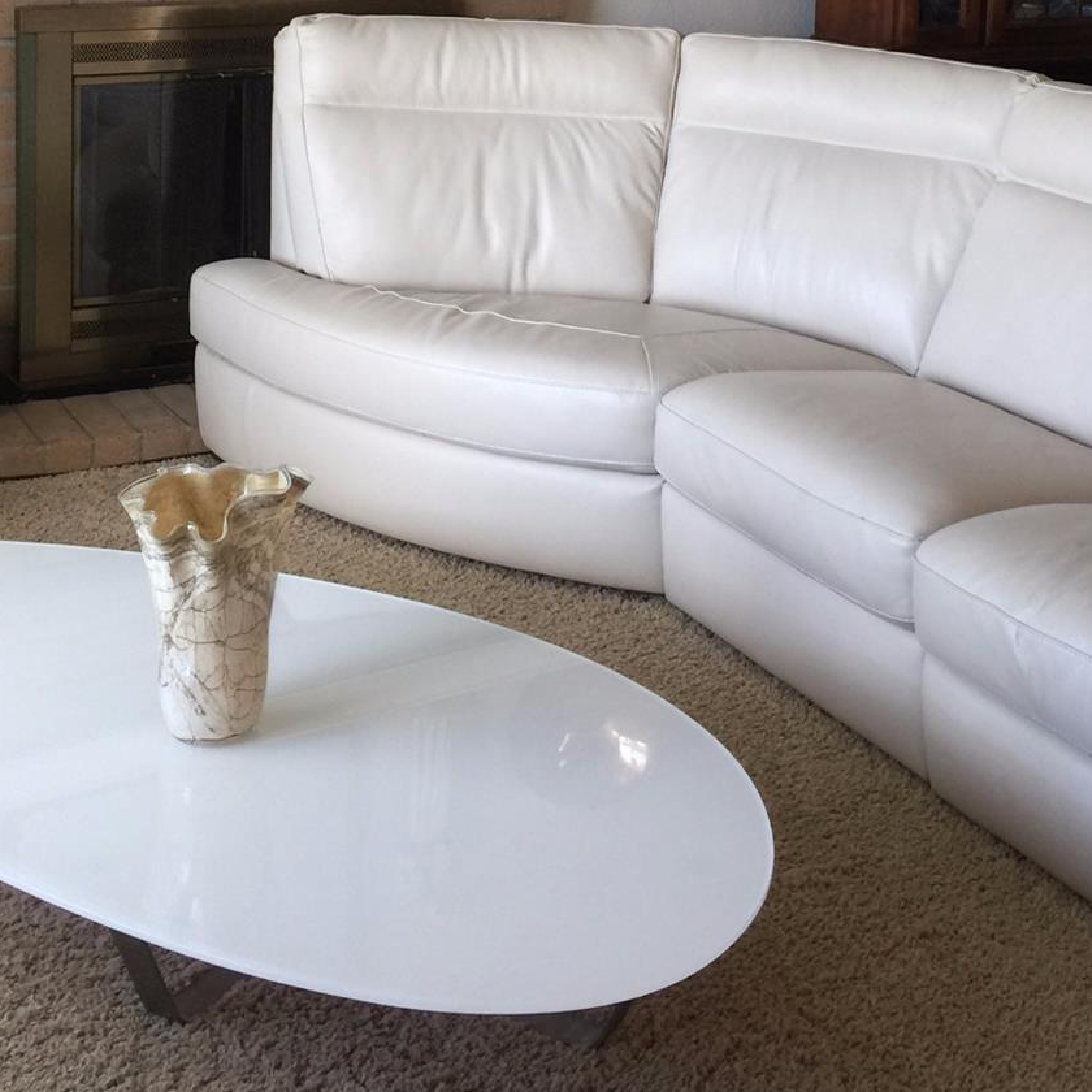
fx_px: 2177
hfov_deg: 28.1
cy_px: 31
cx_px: 637
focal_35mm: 61
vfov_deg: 26.8
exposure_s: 1/15
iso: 32
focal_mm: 4.15
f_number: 2.2
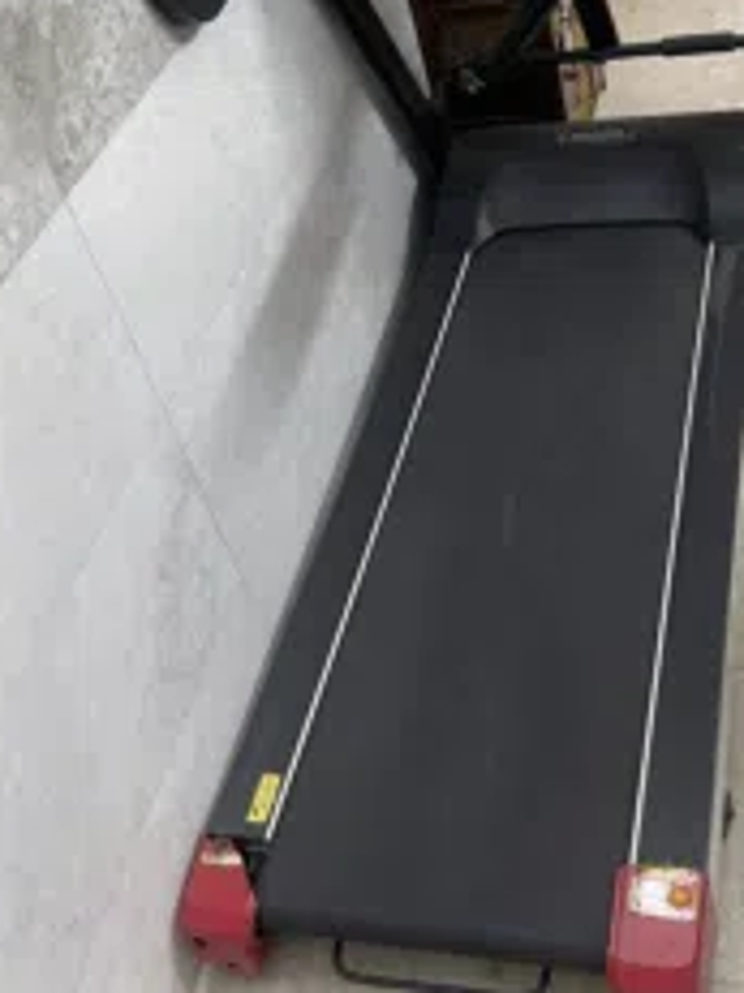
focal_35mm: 45
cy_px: 271
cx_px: 460
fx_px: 1291
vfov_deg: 41.1
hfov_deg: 32.0
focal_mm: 5.1
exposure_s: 1/50
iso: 100
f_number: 1.6
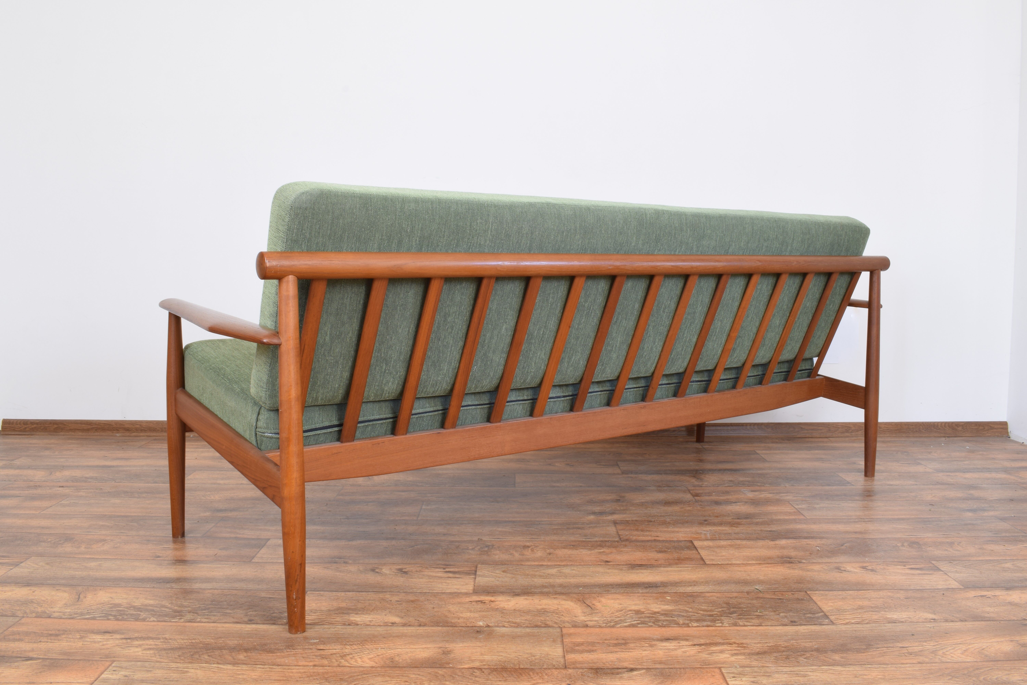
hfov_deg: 61.9
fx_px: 856
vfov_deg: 43.6
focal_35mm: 30
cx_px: 514
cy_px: 342
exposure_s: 4
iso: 100
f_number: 25
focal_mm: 20
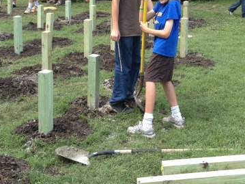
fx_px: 552
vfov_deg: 18.2
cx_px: 186
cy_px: -16
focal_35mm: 78
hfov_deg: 24.7
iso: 50
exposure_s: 1/289
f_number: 2.4
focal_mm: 4.28
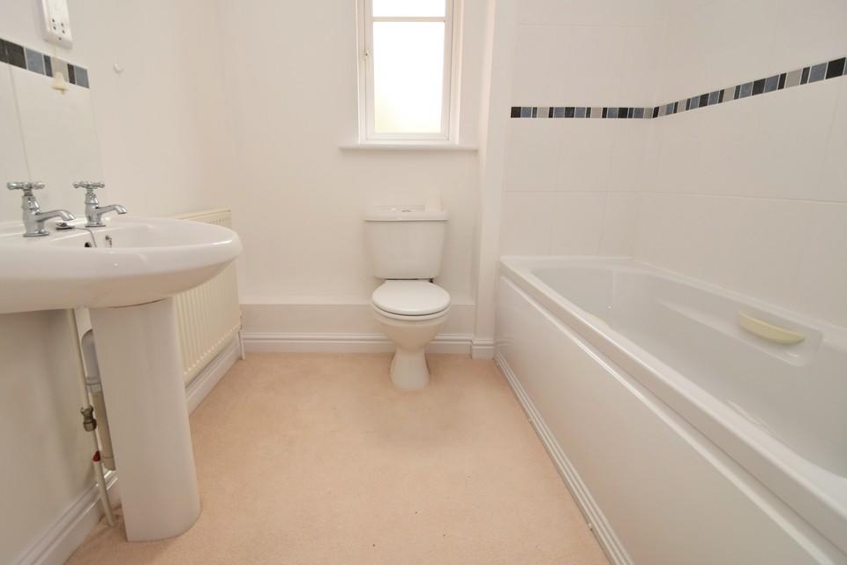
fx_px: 376
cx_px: 401
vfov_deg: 73.7
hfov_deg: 96.7
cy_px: 273
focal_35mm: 16
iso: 640
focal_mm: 10
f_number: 5.6
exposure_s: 1/125
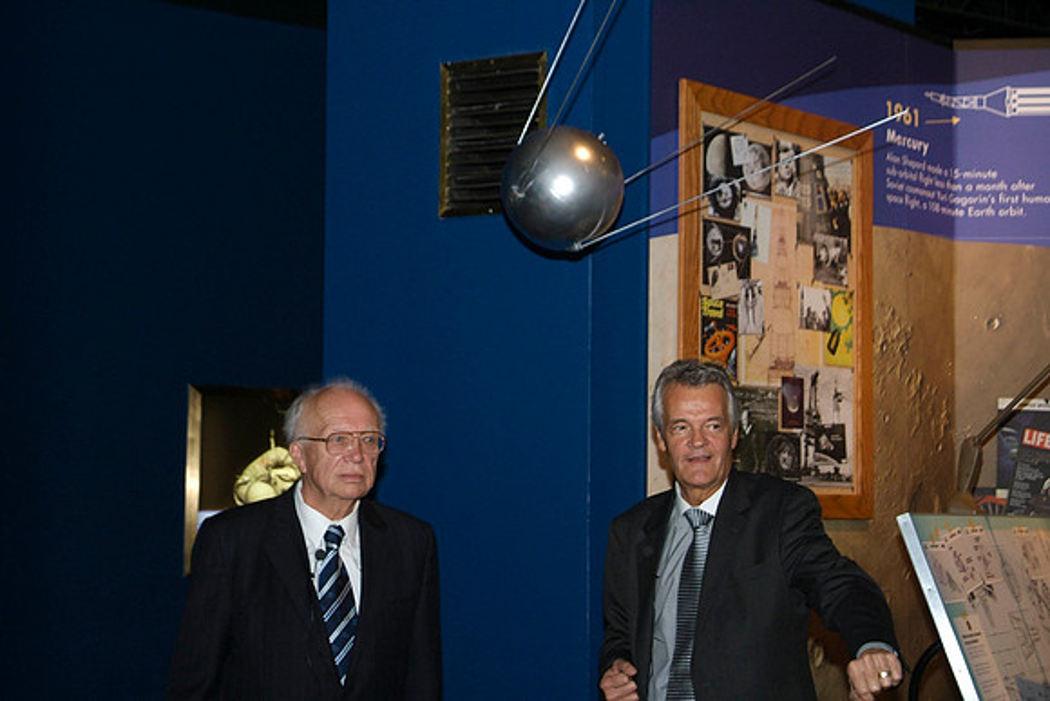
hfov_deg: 33.4
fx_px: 1750
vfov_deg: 22.6
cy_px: 350
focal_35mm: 60
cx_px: 525
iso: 800
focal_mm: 40
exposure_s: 1/45
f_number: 8
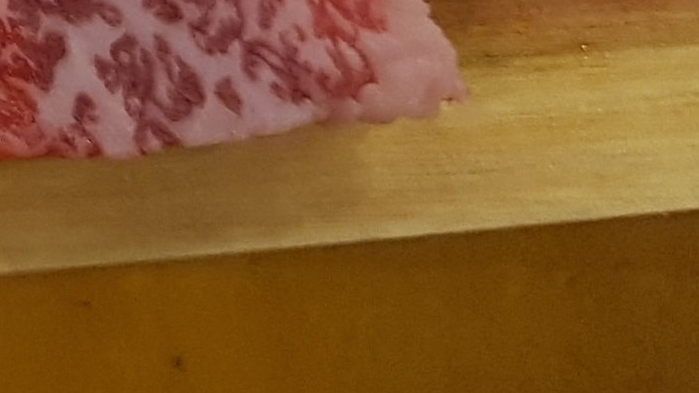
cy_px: -899
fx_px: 3021
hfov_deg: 11.3
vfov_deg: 6.6
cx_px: -919
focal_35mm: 163
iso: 125
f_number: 1.7
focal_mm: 4.2
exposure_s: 1/60
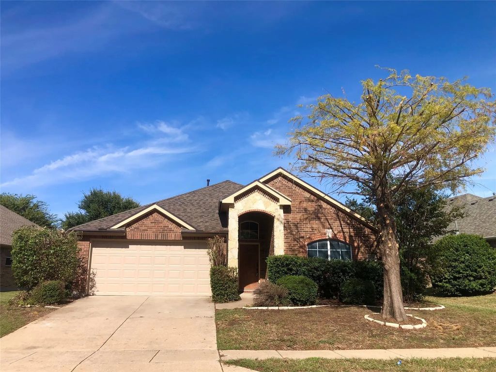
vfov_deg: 49.7
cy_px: 186
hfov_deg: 63.4
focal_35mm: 28
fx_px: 401
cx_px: 248
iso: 20
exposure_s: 1/2183
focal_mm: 3.99
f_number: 1.8
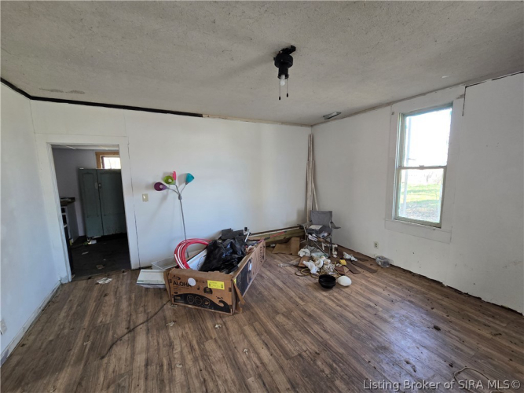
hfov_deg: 106.2
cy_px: 196
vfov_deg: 89.9
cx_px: 262
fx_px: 197
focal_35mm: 13
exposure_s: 1/60
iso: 125
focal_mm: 2.2
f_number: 2.2
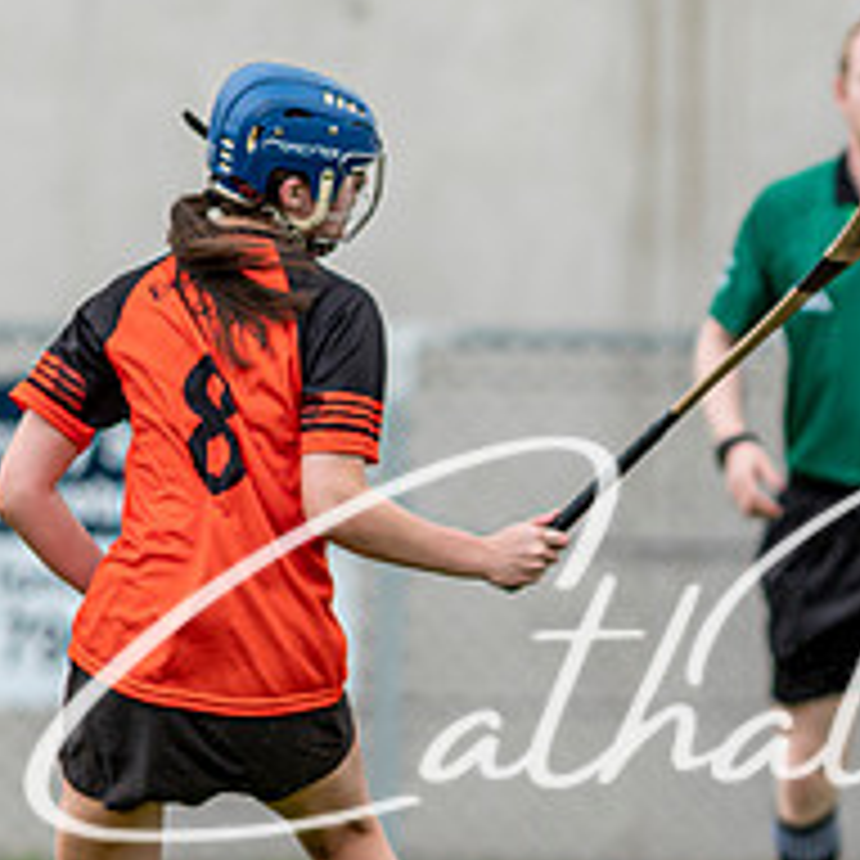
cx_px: 1099
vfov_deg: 1.3
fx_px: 37805
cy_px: 631
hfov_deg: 1.3
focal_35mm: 1345
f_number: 2.8
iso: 200
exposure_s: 1/1000
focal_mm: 300
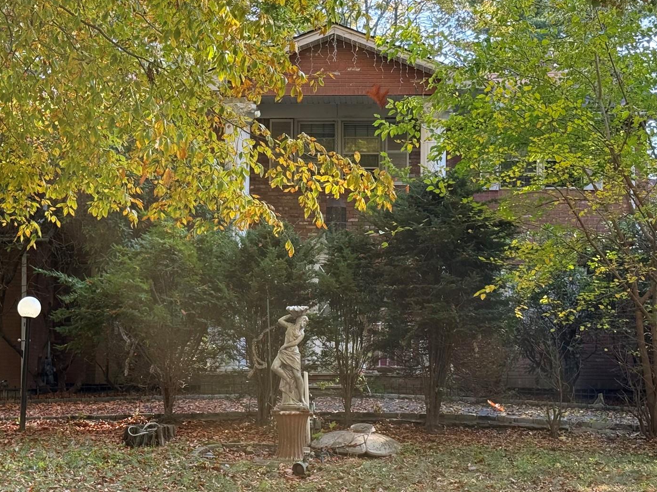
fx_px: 1347
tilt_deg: +4.9
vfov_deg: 20.7
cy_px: 267
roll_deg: -0.7
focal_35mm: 71
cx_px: 316
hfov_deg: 27.4
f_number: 1.78
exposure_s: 1/290
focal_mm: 6.76
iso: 100
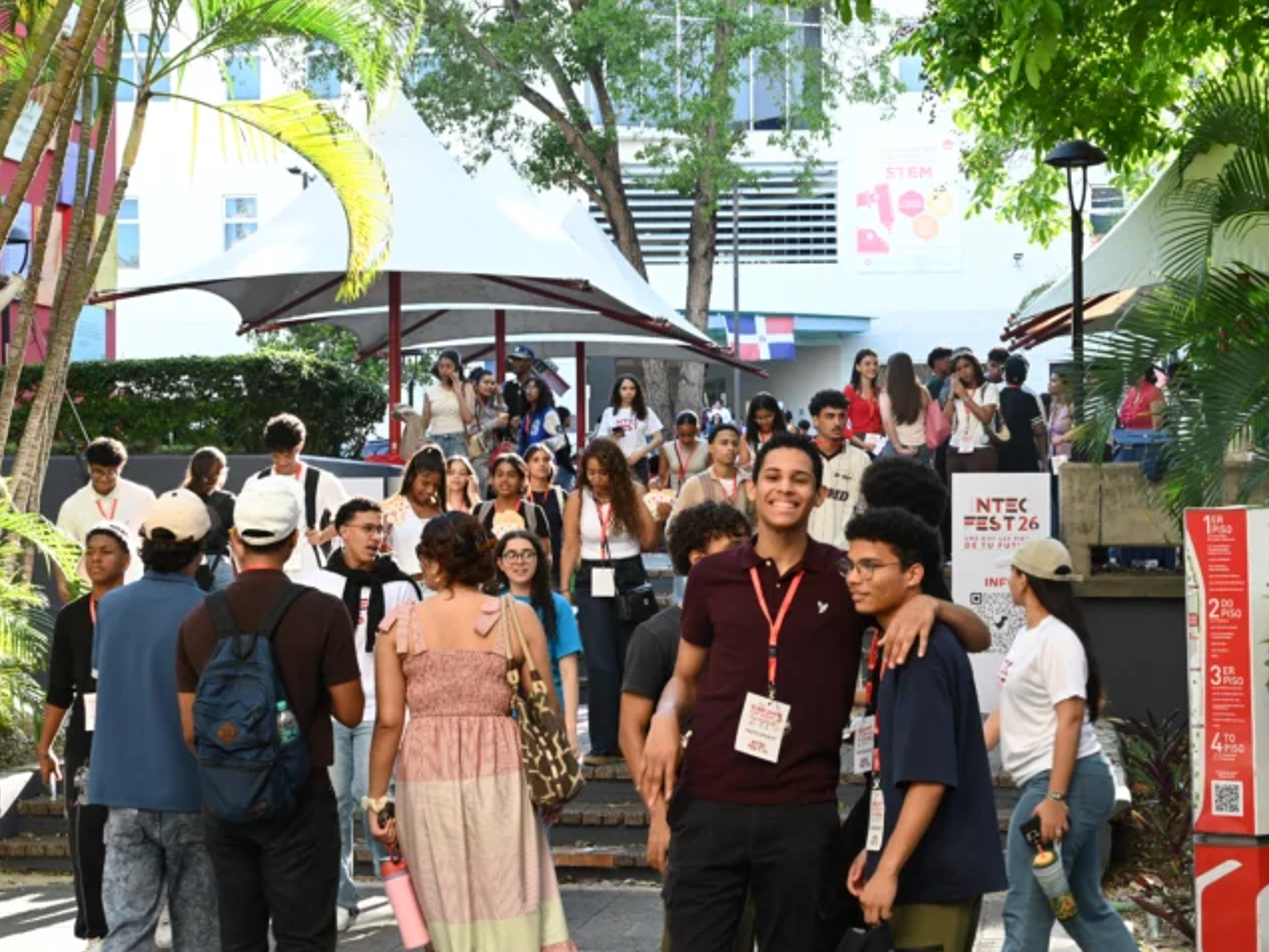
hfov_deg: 25.3
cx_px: 617
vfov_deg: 19.1
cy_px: 473
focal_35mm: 77
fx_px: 2823
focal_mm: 70
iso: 2000
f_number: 13
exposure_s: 1/125
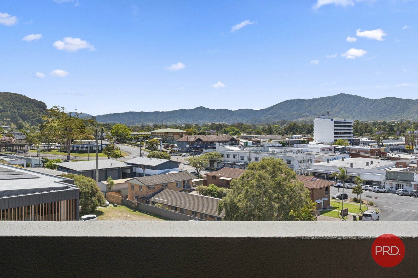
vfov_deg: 43.6
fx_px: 348
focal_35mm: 30
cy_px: 139
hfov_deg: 62.0
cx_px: 209
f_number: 7.1
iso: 200
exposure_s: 1/1000
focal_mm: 30
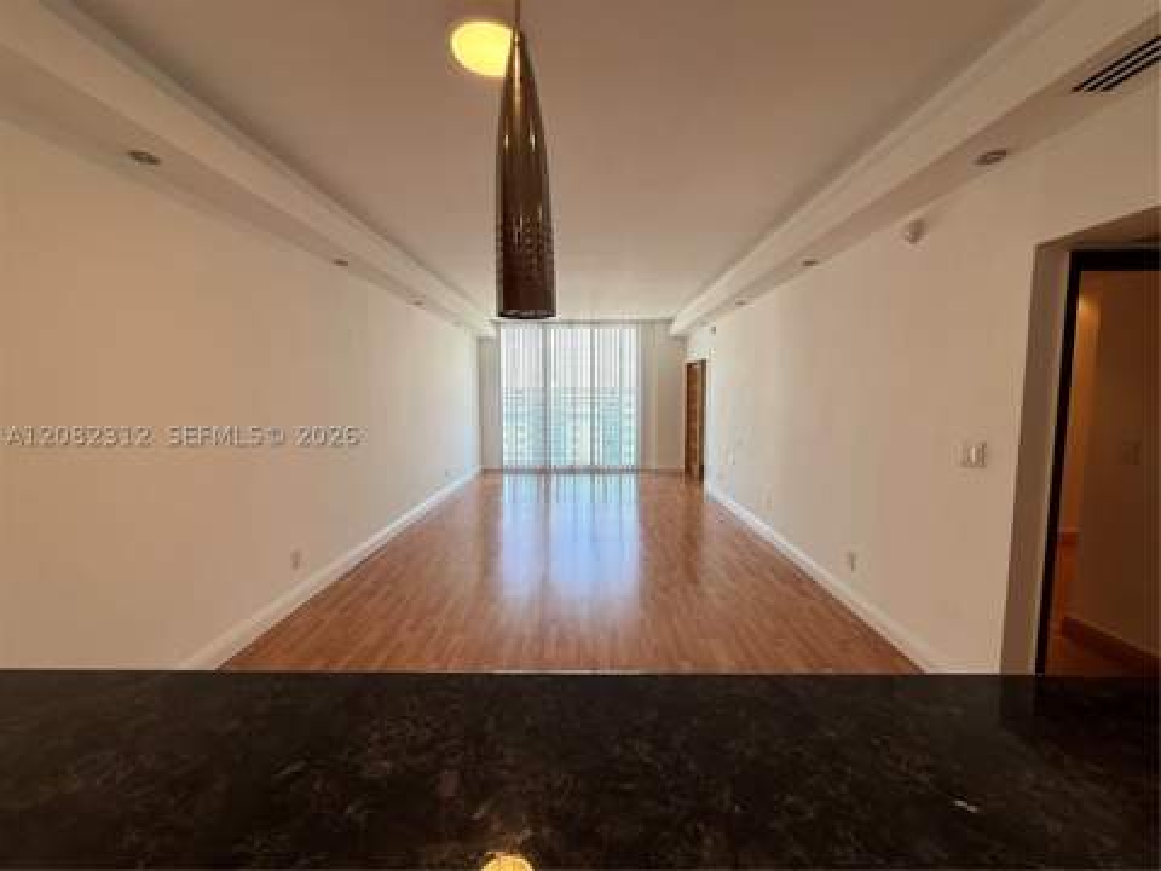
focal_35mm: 14
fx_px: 470
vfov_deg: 85.7
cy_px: 436
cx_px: 580
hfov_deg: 102.1
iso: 64
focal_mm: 2.22
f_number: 2.2
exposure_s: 1/131
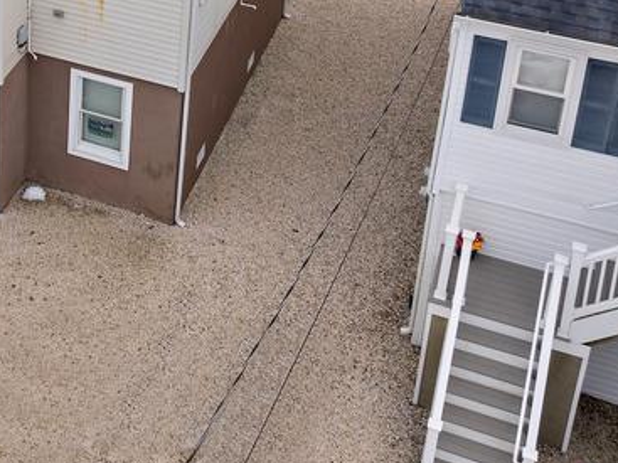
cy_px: -176
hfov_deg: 26.2
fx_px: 1196
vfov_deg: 19.7
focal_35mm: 67
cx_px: -98
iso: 100
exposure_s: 1/400
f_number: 4.5
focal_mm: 12.29
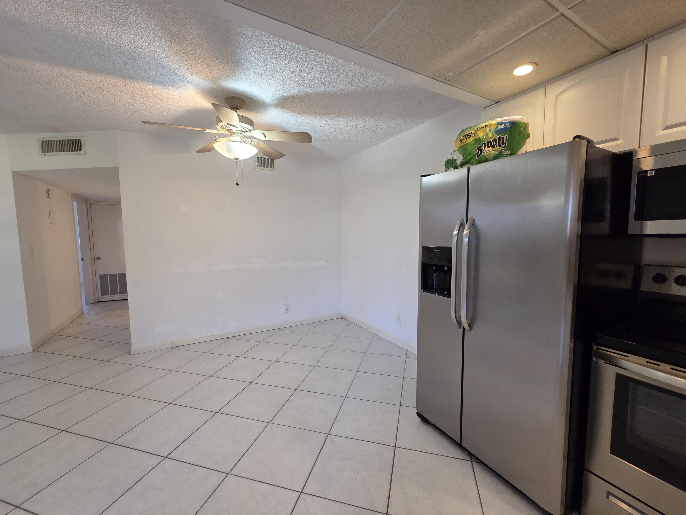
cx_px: 343
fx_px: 258
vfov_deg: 89.9
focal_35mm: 13
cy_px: 258
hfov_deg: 106.2
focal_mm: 2.2
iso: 250
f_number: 2.2
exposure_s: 1/120
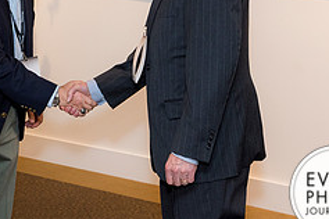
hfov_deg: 15.7
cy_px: 3
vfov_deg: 10.5
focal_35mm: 129
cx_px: 28
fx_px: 1179
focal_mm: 50
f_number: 5
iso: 800
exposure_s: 1/125
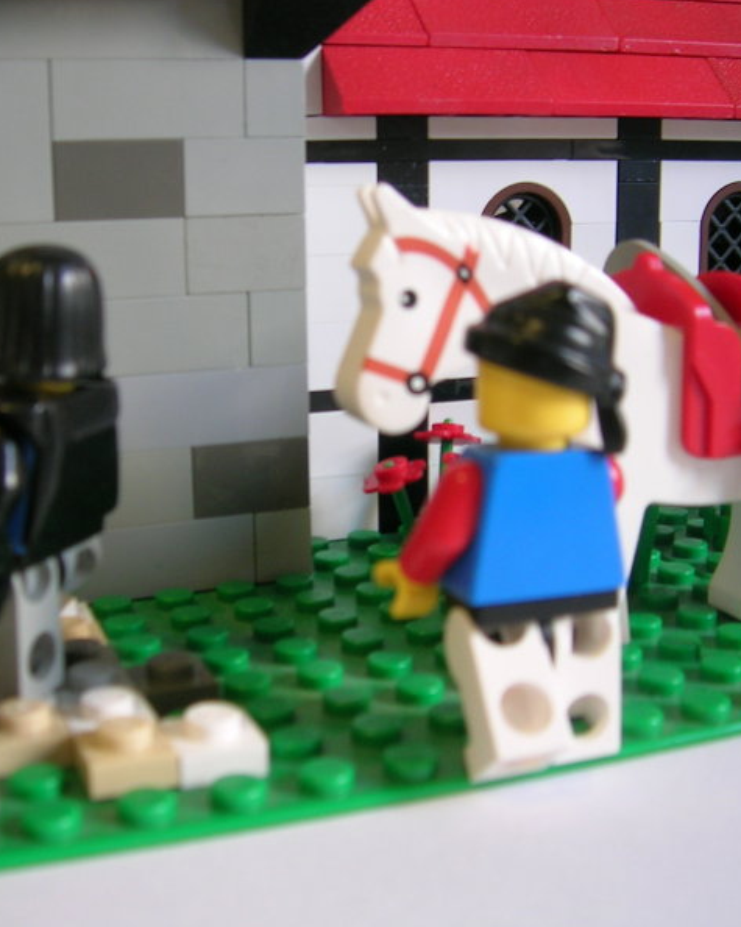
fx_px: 1261
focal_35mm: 46
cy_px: 464
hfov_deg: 32.7
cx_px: 339
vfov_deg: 40.3
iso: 50
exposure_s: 1/6.5
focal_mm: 5.4
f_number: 2.8
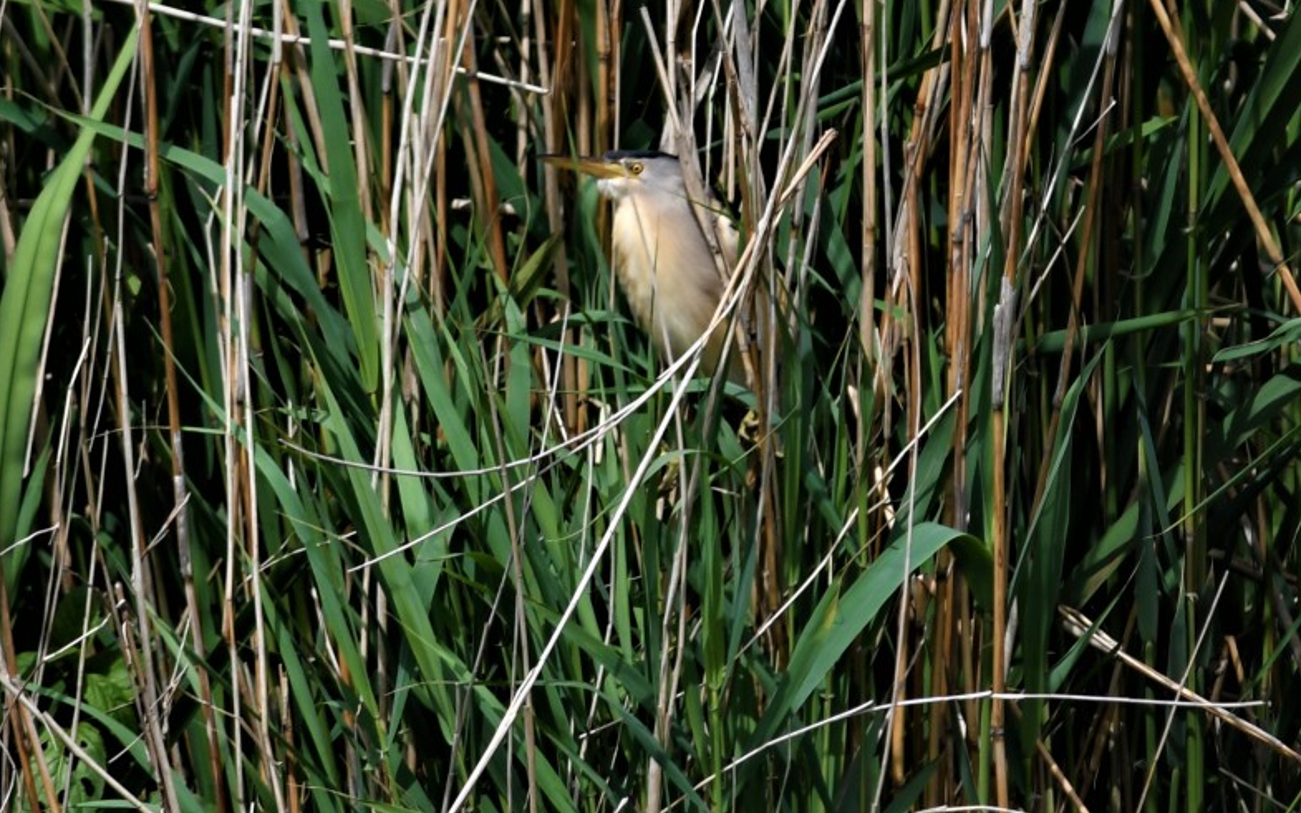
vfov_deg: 1.5
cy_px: 278
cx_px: 454
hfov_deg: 2.4
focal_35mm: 859
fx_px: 30464
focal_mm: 420
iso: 200
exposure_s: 1/1250
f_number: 7.1
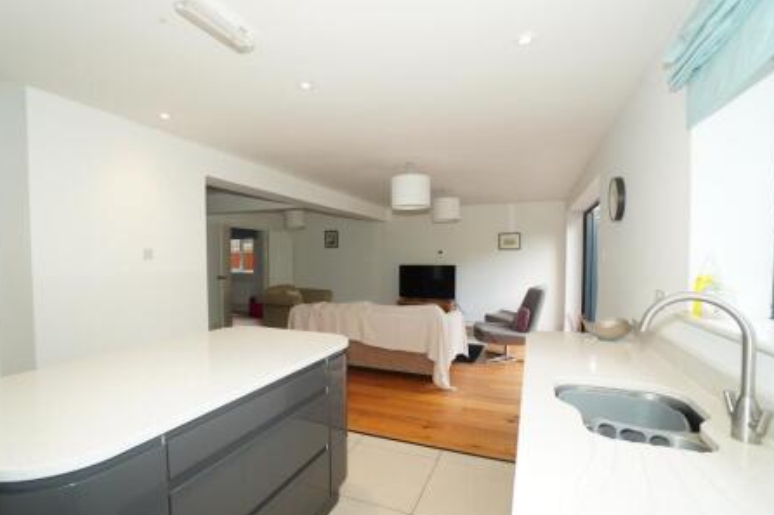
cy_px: 273
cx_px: 375
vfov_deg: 73.6
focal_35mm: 16
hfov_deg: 96.7
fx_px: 344
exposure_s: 1/125
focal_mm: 10
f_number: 4
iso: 400
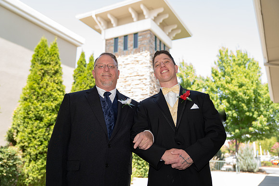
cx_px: 140
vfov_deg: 41.1
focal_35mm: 32
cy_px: 93
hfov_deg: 58.7
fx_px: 248
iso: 160
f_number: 2.8
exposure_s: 1/200
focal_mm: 32
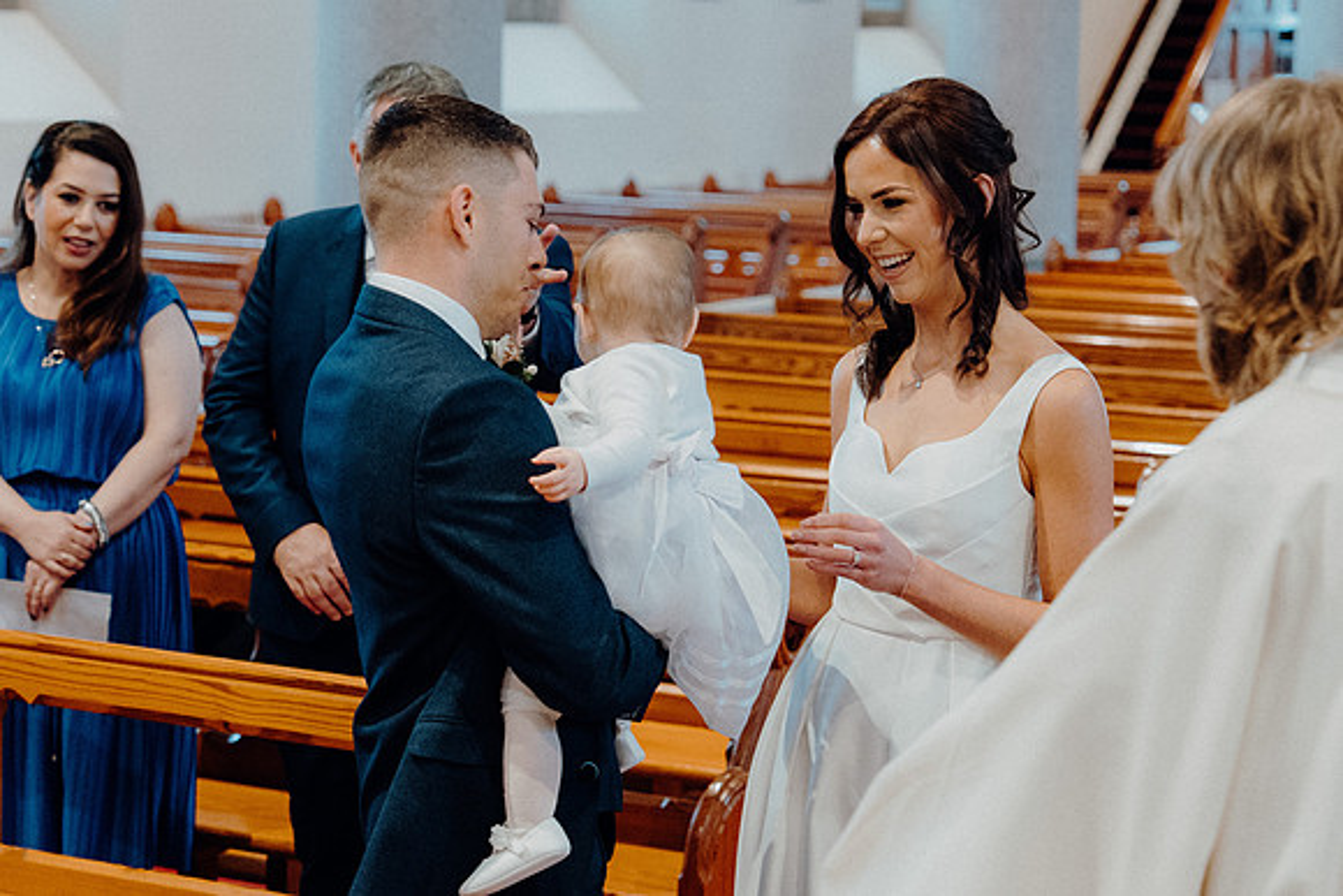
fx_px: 3246
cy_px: 448
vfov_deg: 15.7
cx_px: 672
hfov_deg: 23.4
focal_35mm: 87
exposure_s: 1/160
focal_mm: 58
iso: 3200
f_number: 3.5
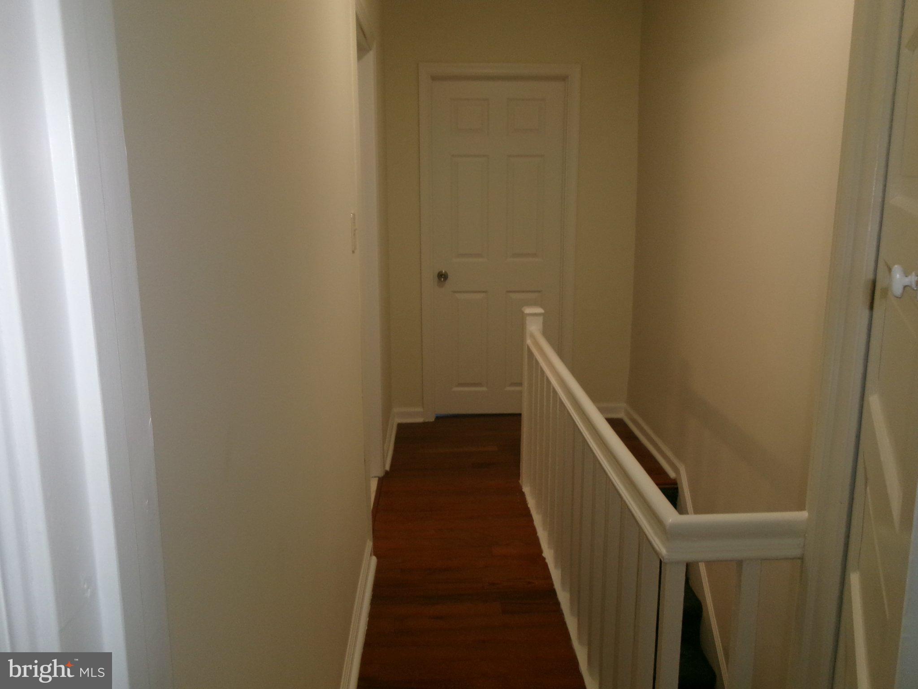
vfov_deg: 49.7
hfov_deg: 63.4
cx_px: 459
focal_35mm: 28
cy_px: 344
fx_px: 743
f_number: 3.9
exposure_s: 1/34
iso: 200
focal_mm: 5.1
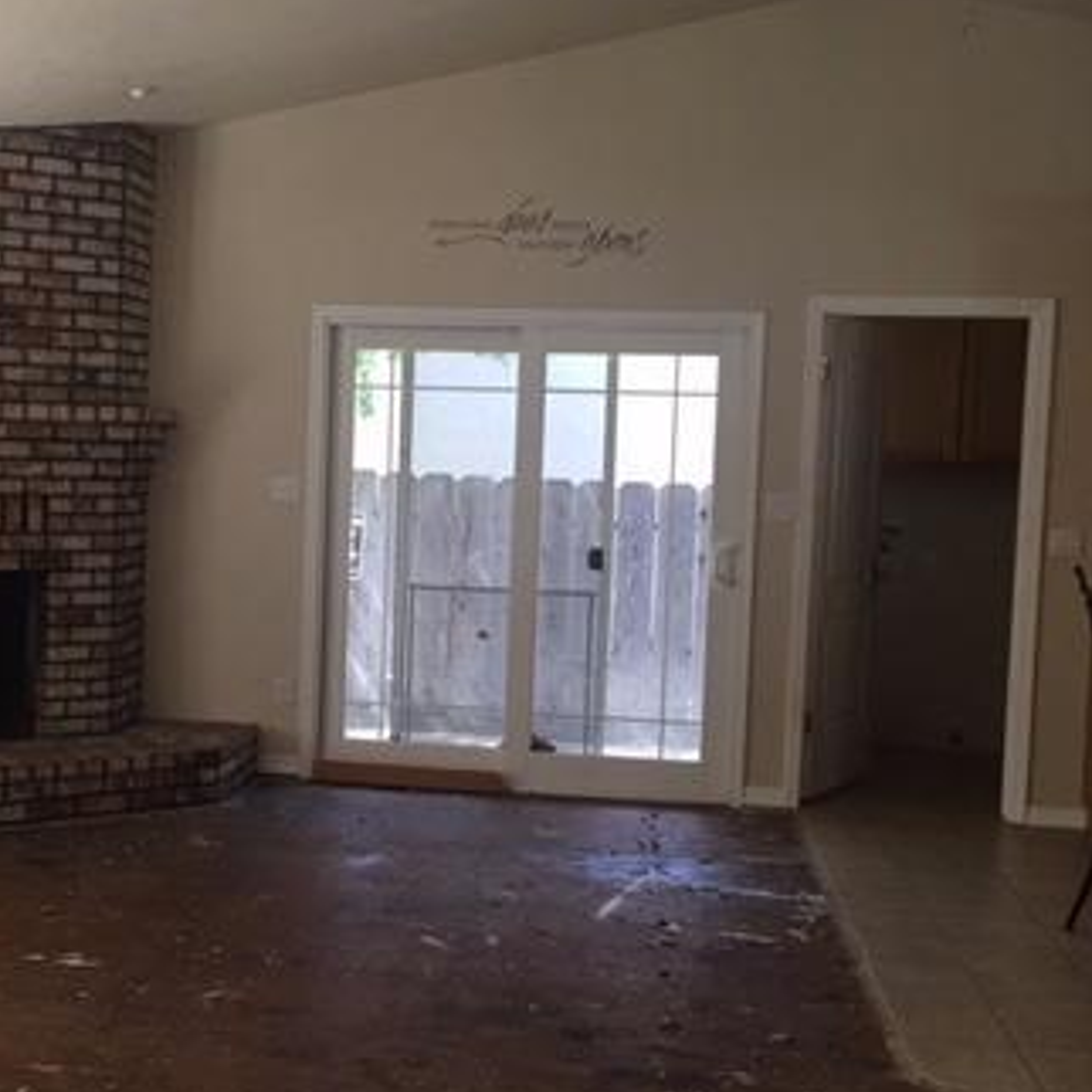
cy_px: 570
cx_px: 285
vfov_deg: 33.4
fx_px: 1820
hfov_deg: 32.8
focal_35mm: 51
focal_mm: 4.15
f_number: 2.2
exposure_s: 1/15
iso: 32
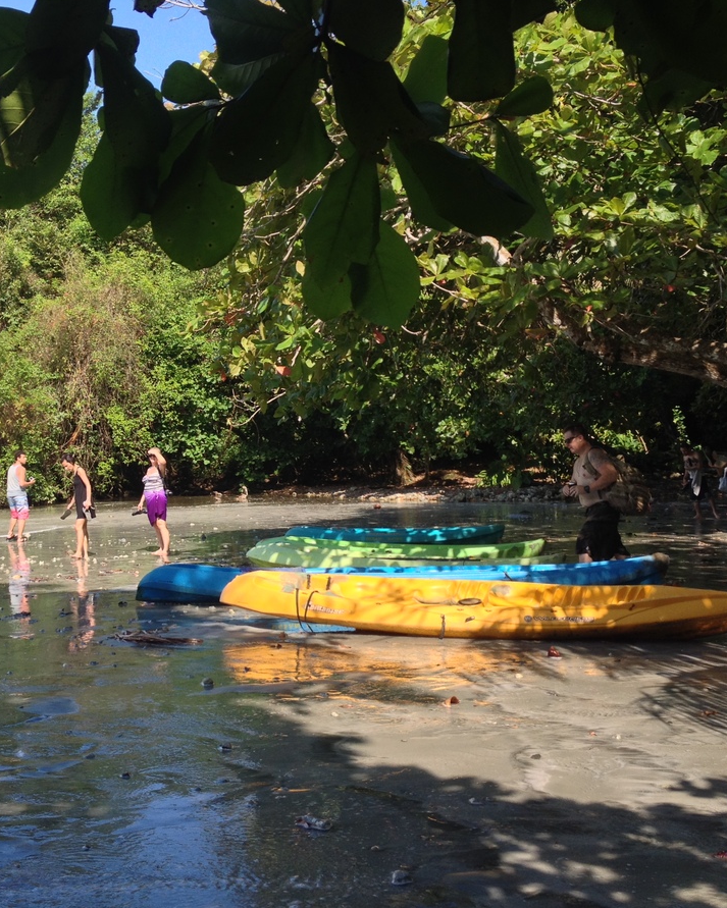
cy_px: 456
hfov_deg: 32.3
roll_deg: +1.3
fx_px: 1237
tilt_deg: -2.4
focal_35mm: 46
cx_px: 208
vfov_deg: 40.3
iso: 50
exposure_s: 1/613
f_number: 2.4
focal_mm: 4.28
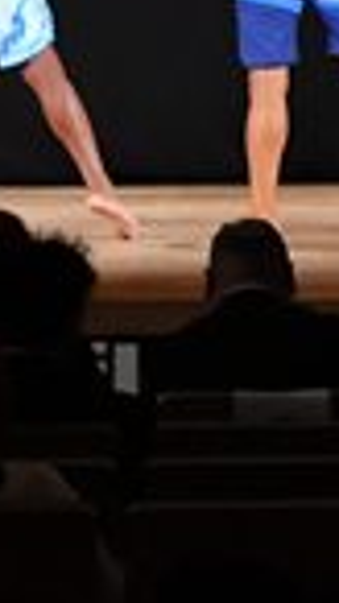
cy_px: -37
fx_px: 6384
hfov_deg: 3.0
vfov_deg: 5.4
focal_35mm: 399
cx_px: 767
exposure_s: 1/400
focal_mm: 48
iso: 3200
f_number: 5.6
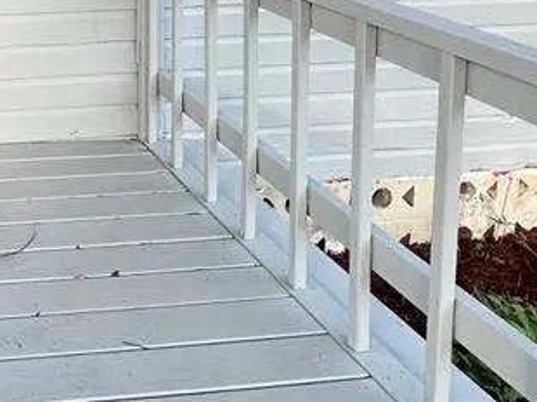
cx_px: -99
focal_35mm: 43
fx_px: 667
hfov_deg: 35.2
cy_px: -107
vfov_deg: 28.2
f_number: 1.8
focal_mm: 1.57
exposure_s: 1/99
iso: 32
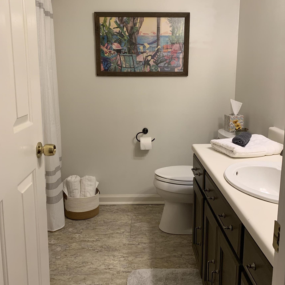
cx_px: 144
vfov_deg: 52.4
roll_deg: +0.4
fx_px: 289
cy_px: 123
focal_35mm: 31
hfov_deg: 52.5
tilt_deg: -9.8
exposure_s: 1/60
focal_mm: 4.25
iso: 125
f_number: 1.8
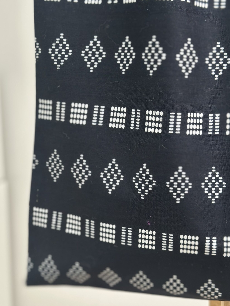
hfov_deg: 26.1
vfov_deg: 34.3
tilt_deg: -11.6
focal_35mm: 56
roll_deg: +0.2
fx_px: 496
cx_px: 109
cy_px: 154
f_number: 1.78
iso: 80
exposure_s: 1/50
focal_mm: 6.86
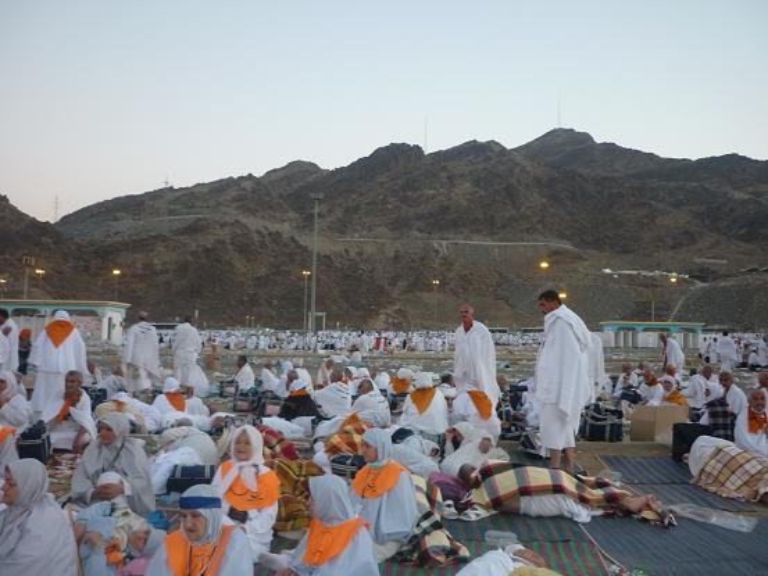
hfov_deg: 55.3
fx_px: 732
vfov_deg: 43.0
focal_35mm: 33
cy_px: 288
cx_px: 384
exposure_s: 1/30
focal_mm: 5.5
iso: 125
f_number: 2.8
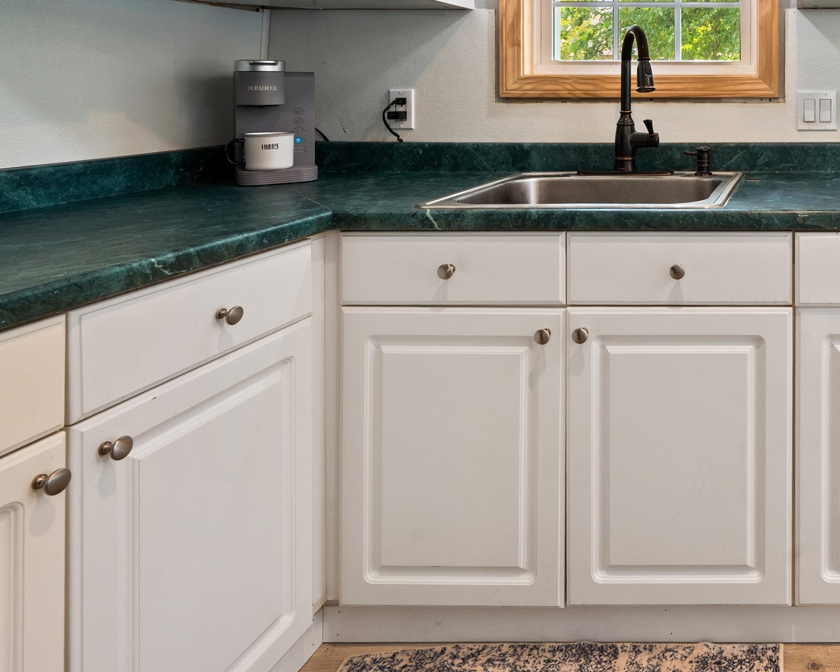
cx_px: 830
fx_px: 671
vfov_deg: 49.3
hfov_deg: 51.9
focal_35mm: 27
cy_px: 111
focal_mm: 14
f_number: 9
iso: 400
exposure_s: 1/6
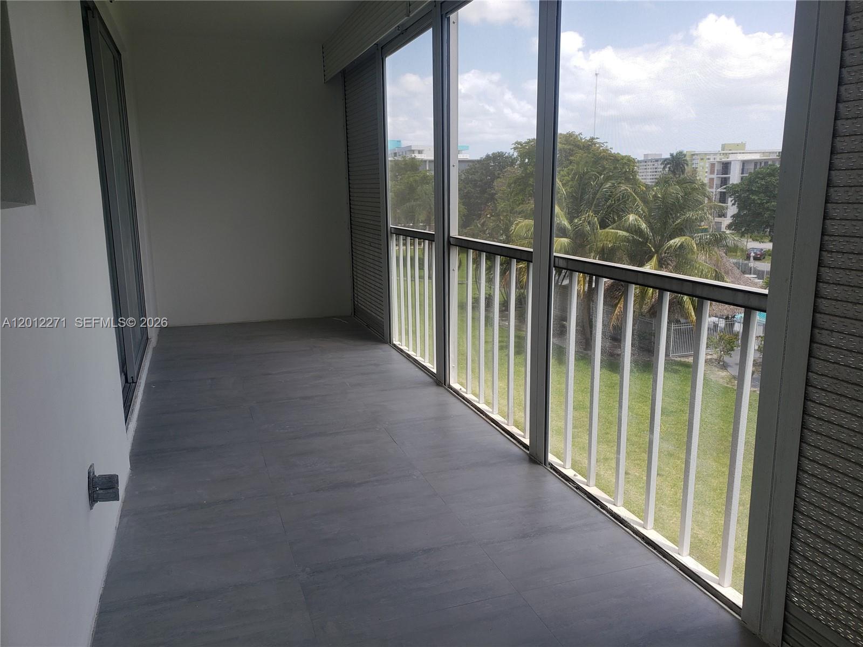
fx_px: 648
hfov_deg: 67.3
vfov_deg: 53.1
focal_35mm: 26
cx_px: 432
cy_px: 324
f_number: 2.4
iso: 50
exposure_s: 1/567
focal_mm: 4.3
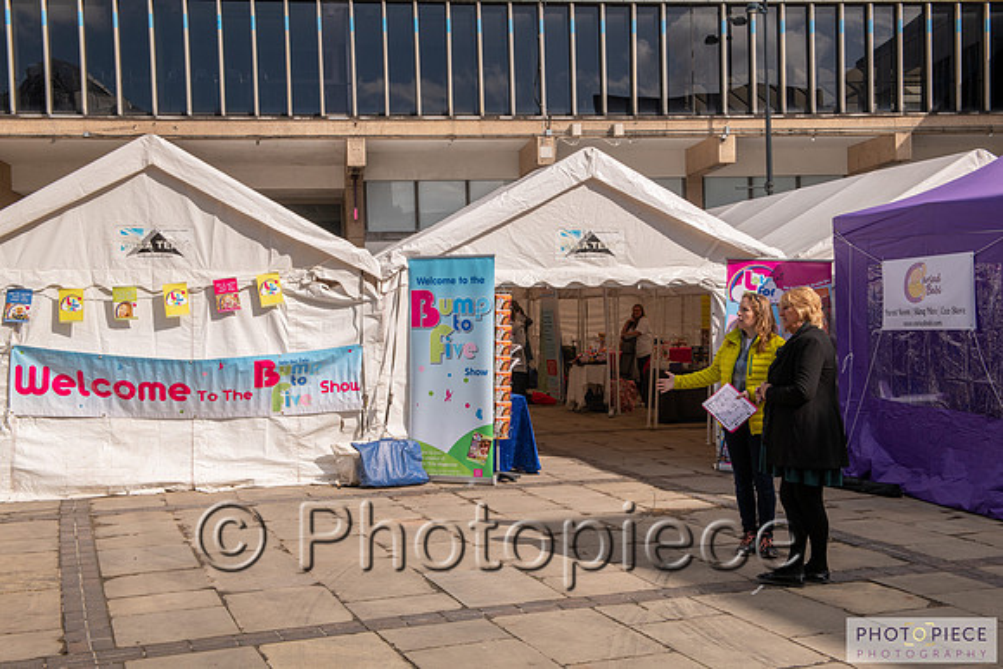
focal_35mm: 44
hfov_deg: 44.5
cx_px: 502
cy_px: 334
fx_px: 1226
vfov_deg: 30.5
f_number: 10
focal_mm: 44
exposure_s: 1/500
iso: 100
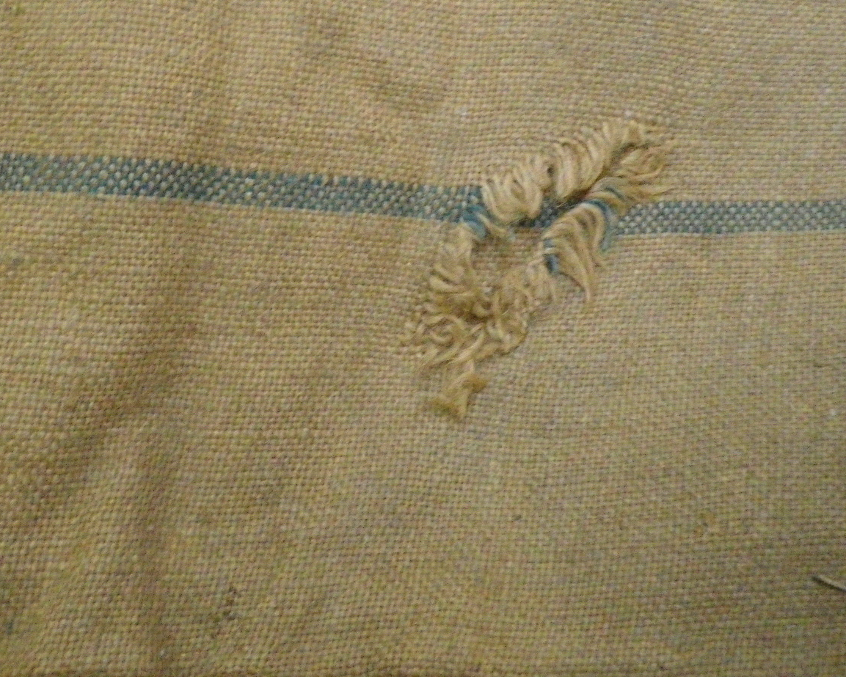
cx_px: 415
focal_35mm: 49
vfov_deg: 30.5
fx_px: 1227
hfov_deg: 38.0
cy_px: 204
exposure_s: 1/25
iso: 800
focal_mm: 4.9
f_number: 2.6
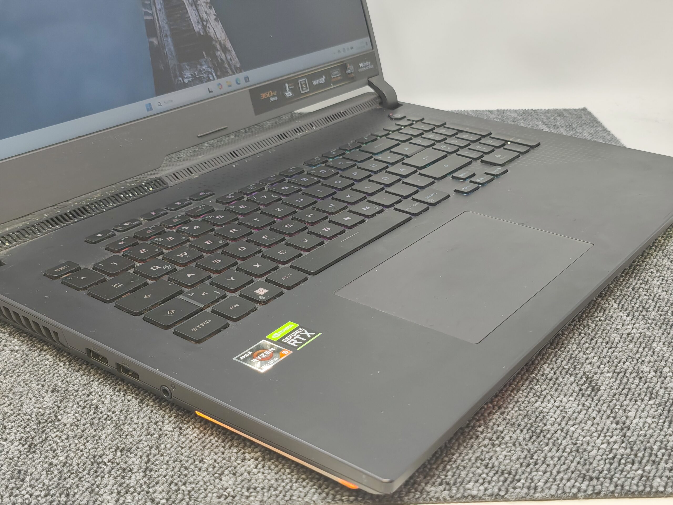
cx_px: 336
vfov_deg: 31.5
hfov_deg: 41.2
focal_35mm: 46
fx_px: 894
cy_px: 252
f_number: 1.7
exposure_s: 1/100
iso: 250
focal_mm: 6.07
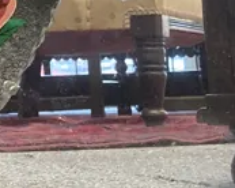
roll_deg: -1.7
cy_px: -38
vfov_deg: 9.4
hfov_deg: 11.2
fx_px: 1125
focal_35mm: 162
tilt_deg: -32.8
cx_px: -178
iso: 200
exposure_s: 1/50
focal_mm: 3.99
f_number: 1.8
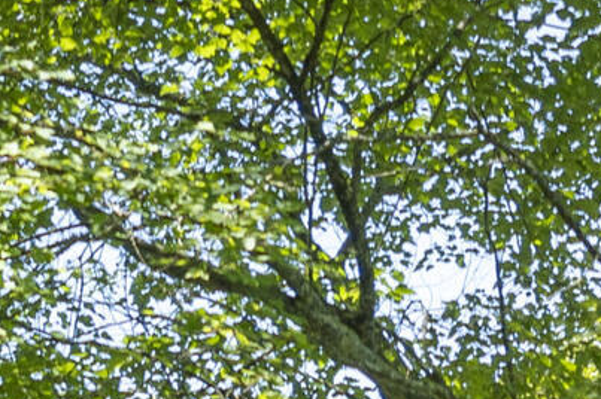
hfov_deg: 7.0
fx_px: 4454
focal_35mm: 267
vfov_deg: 5.0
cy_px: 990
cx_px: -1110
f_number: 2.8
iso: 160
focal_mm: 35
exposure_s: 1/500
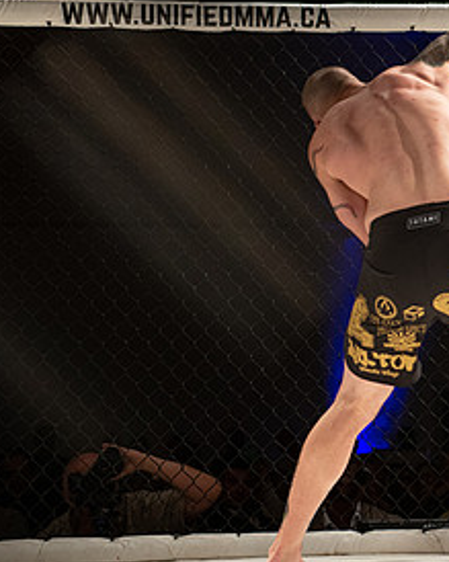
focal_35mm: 139
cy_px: 220
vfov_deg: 13.9
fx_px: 2310
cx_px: 484
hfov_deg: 11.0
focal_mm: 70
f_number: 2.8
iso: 1100
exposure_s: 1/1000
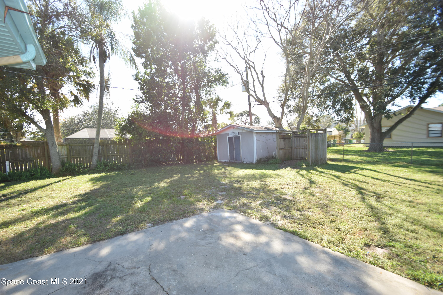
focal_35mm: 15
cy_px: 148
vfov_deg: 77.3
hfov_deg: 100.4
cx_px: 222
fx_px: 185
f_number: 5.6
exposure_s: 1/200
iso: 100
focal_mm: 10
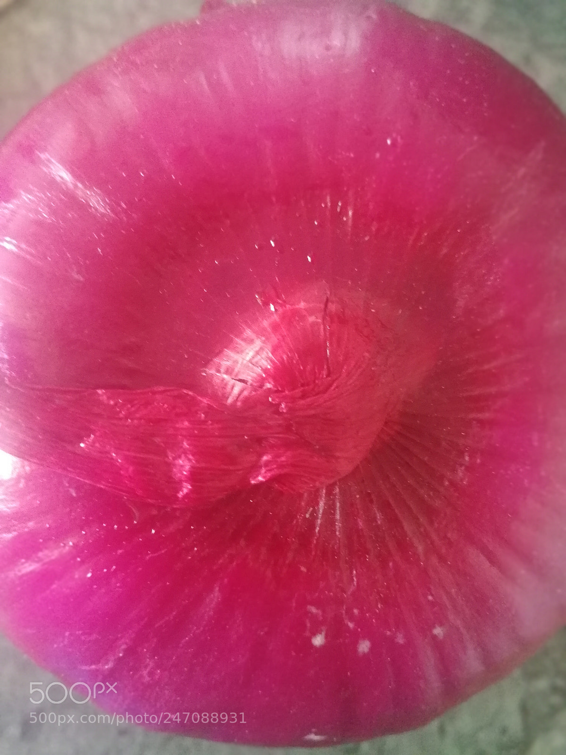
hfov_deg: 51.4
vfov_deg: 65.3
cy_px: 378
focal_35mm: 27
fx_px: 589
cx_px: 283
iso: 640
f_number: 4
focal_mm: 3.95
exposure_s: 1/20
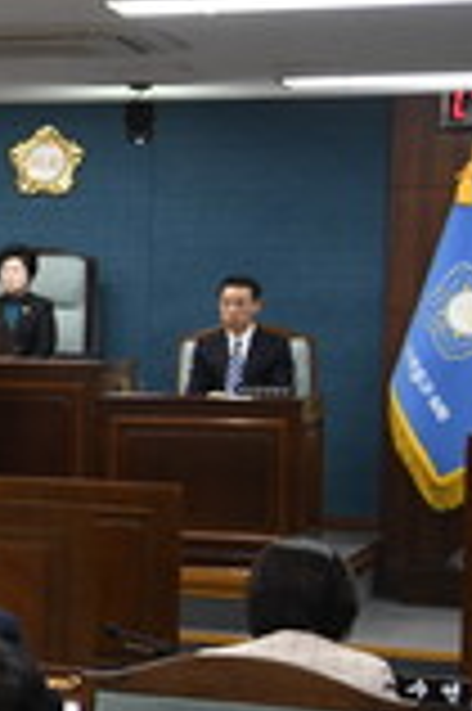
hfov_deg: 8.7
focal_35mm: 137
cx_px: -832
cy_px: 364
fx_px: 2700
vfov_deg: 15.0
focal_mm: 24
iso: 1250
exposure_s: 1/160
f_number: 3
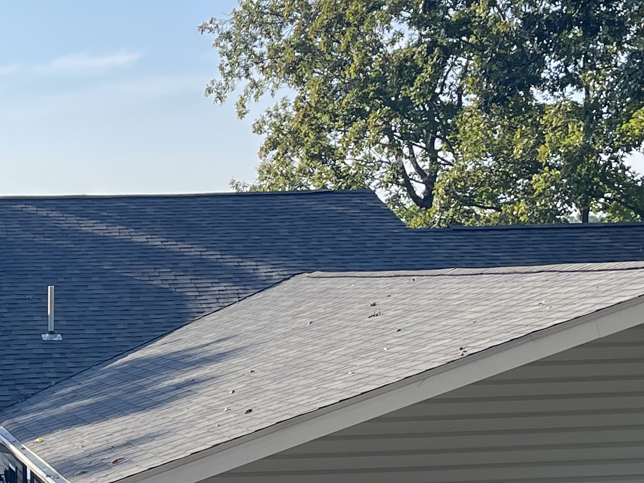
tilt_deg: -7.3
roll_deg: +1.1
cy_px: 516
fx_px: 1693
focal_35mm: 91
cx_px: 42
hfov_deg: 21.0
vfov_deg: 15.8
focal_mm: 5.1
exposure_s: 1/1266
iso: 32
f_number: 1.6
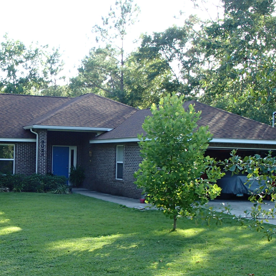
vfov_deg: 28.9
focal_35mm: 59
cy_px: 181
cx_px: 68
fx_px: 532
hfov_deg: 28.6
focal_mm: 6.45
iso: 100
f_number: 4.5
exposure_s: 1/80
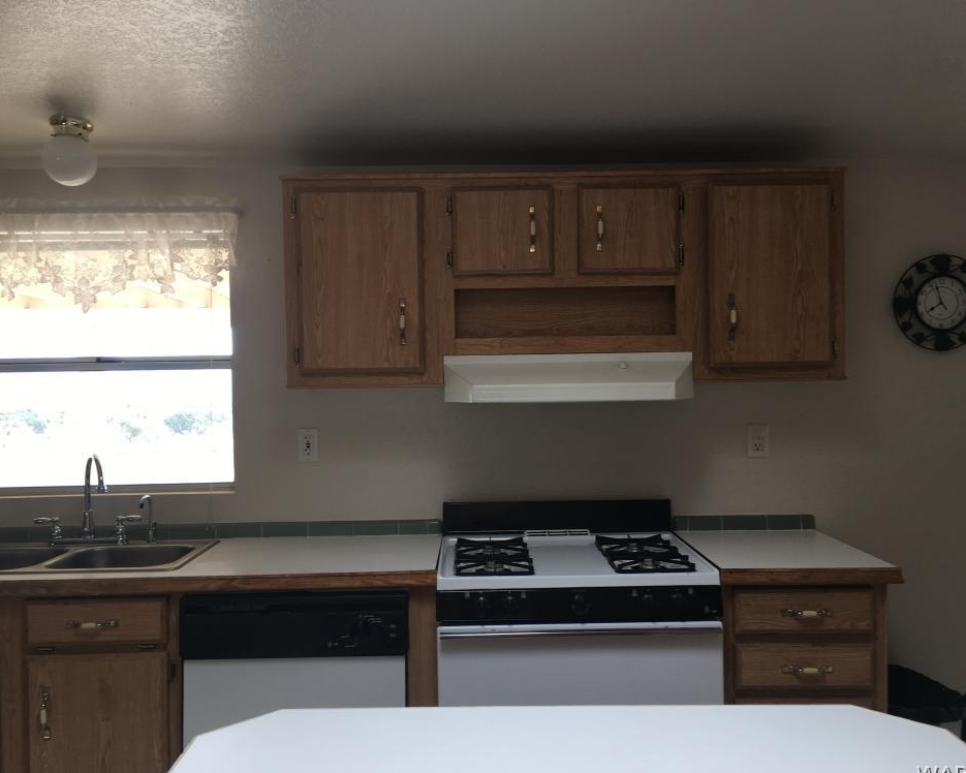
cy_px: 395
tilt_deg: -2.4
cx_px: 494
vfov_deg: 47.1
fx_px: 886
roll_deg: +0.0
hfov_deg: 57.2
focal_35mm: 31
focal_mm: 4.15
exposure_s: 1/60
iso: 25
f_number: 2.2
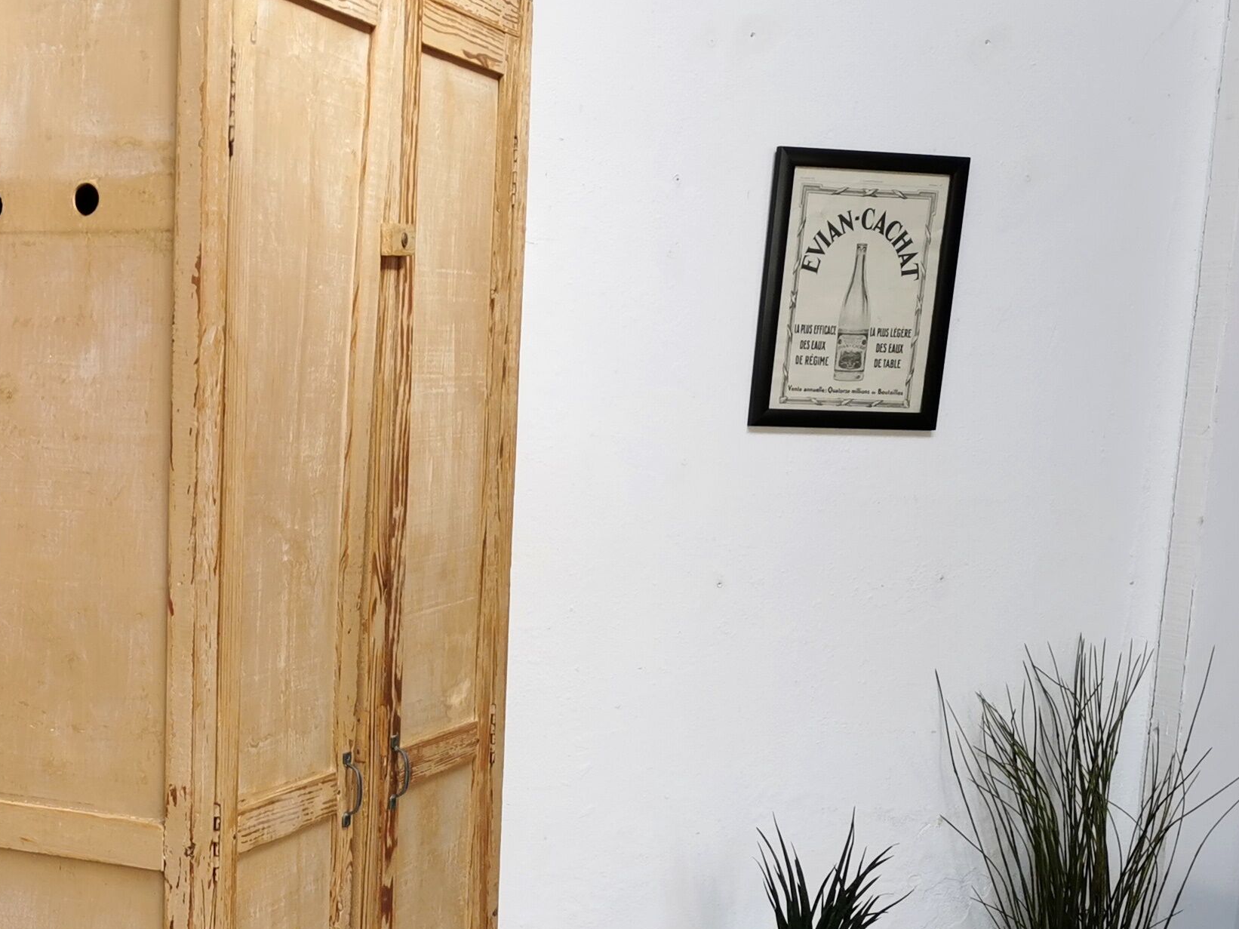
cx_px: 194
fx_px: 2147
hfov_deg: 31.1
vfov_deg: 23.8
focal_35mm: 60
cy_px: 824
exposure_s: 1/138
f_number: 1.8
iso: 50
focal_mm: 5.58
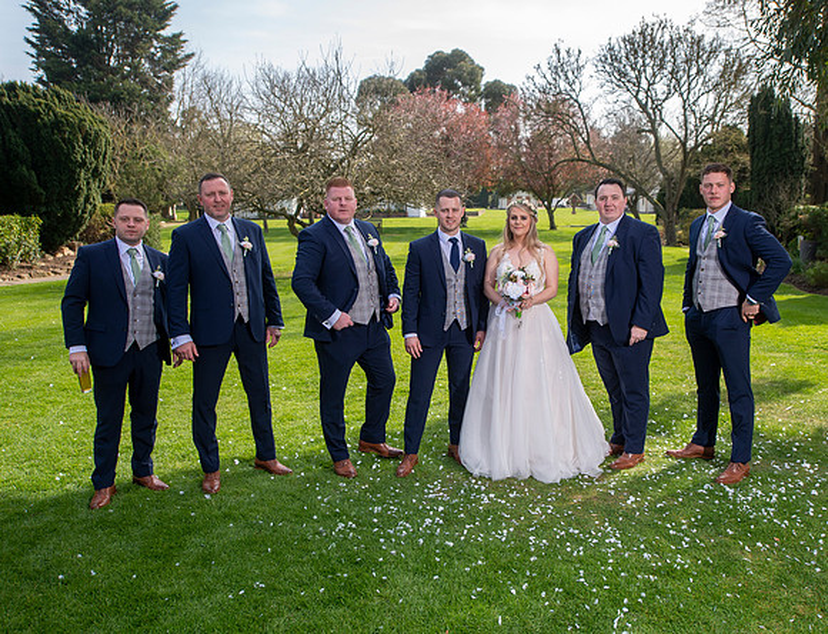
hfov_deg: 56.1
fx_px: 773
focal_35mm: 32
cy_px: 310
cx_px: 484
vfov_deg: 44.6
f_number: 3.5
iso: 125
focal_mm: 24
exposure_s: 1/500
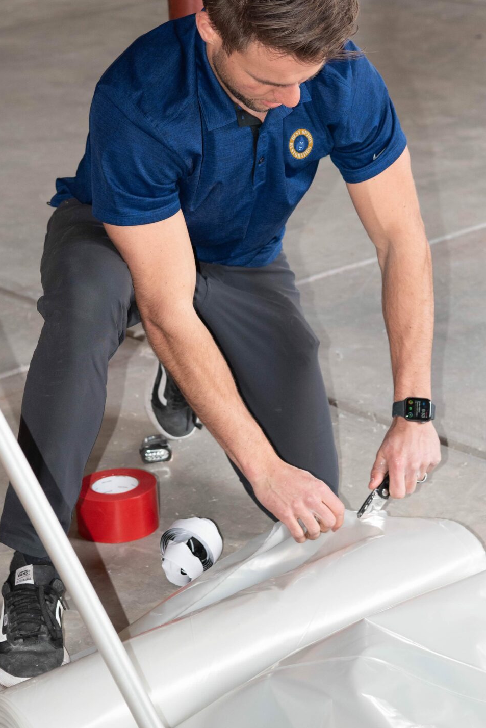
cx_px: 229
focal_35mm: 104
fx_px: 2104
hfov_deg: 13.2
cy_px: 250
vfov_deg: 19.6
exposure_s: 1/80
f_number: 4.5
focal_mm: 58
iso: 800
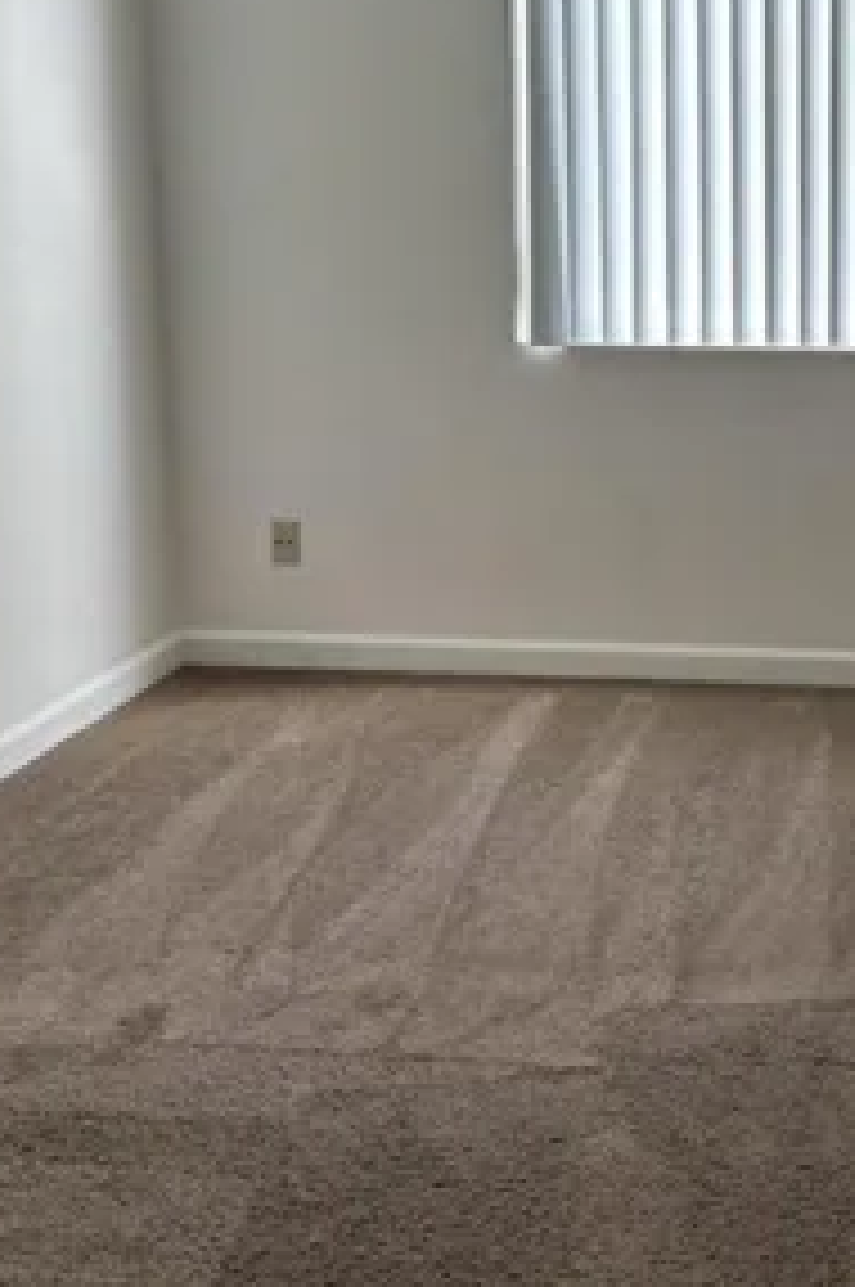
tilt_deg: -8.7
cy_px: 400
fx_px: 1893
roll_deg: -0.5
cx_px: 878
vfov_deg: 37.0
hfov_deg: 24.2
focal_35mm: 53
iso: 50
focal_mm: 5.96
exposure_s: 1/121
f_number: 1.6
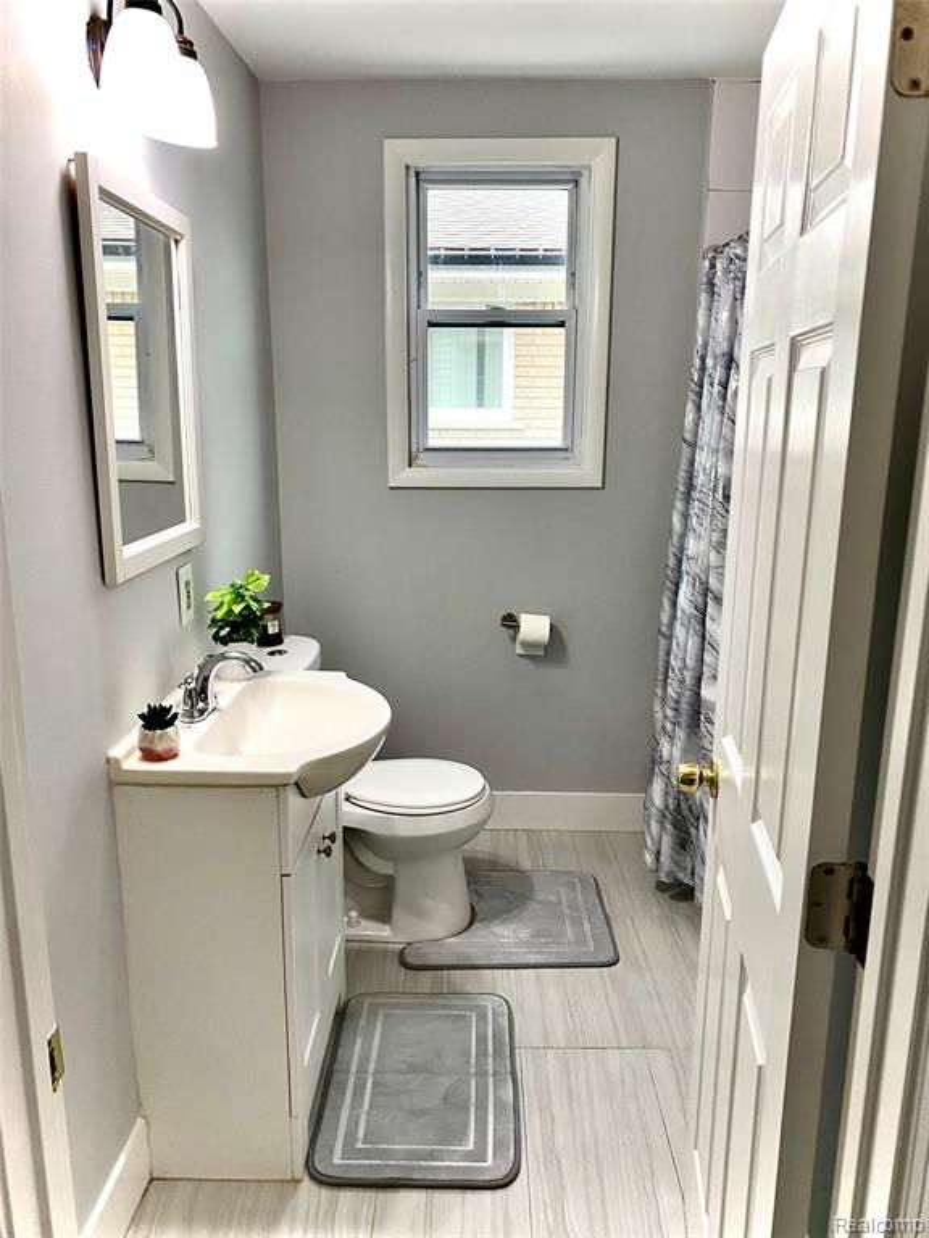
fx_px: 930
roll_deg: -0.7
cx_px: 464
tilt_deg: -12.8
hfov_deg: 53.1
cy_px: 619
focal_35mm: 26
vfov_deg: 67.3
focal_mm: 4.25
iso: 80
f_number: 1.8
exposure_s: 1/60
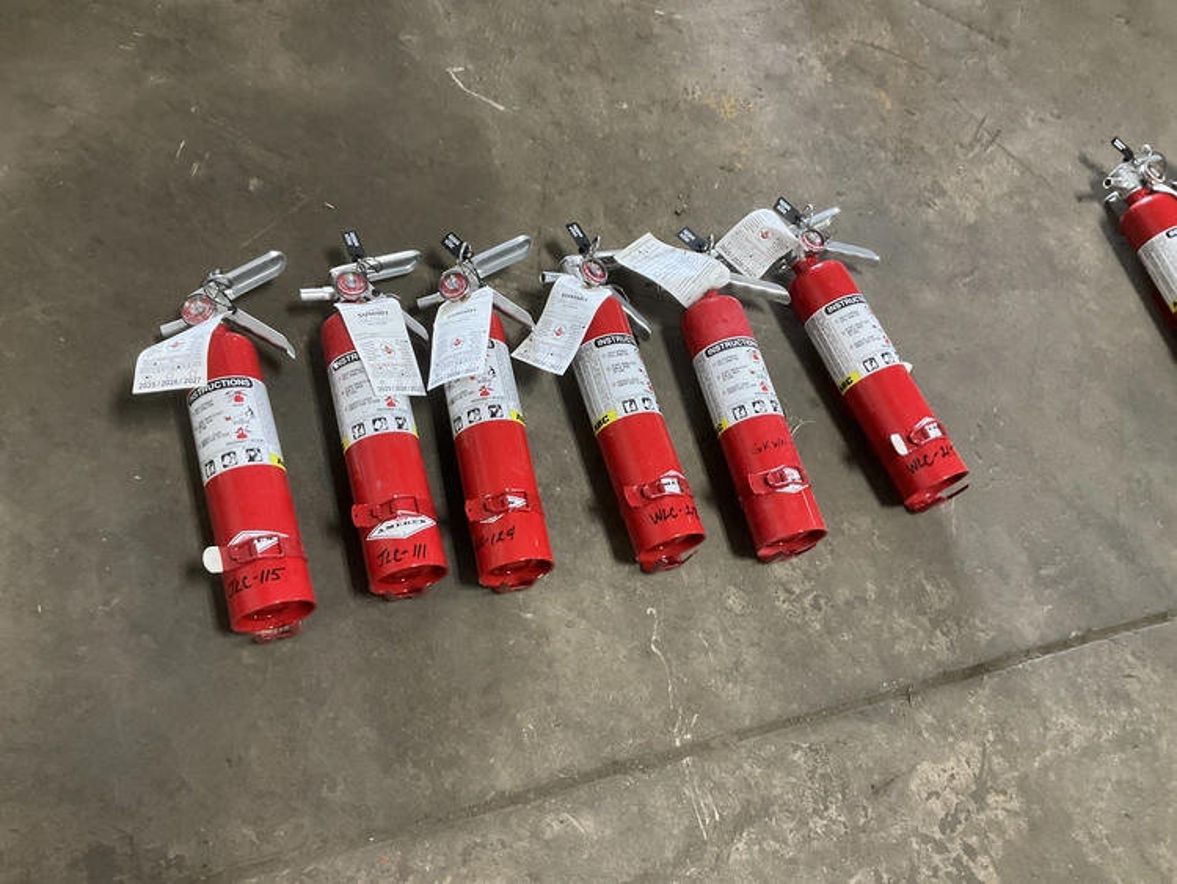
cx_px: 588
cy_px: 442
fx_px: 986
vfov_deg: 48.3
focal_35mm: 29
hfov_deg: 61.6
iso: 250
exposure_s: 1/60
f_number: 1.8
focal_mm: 3
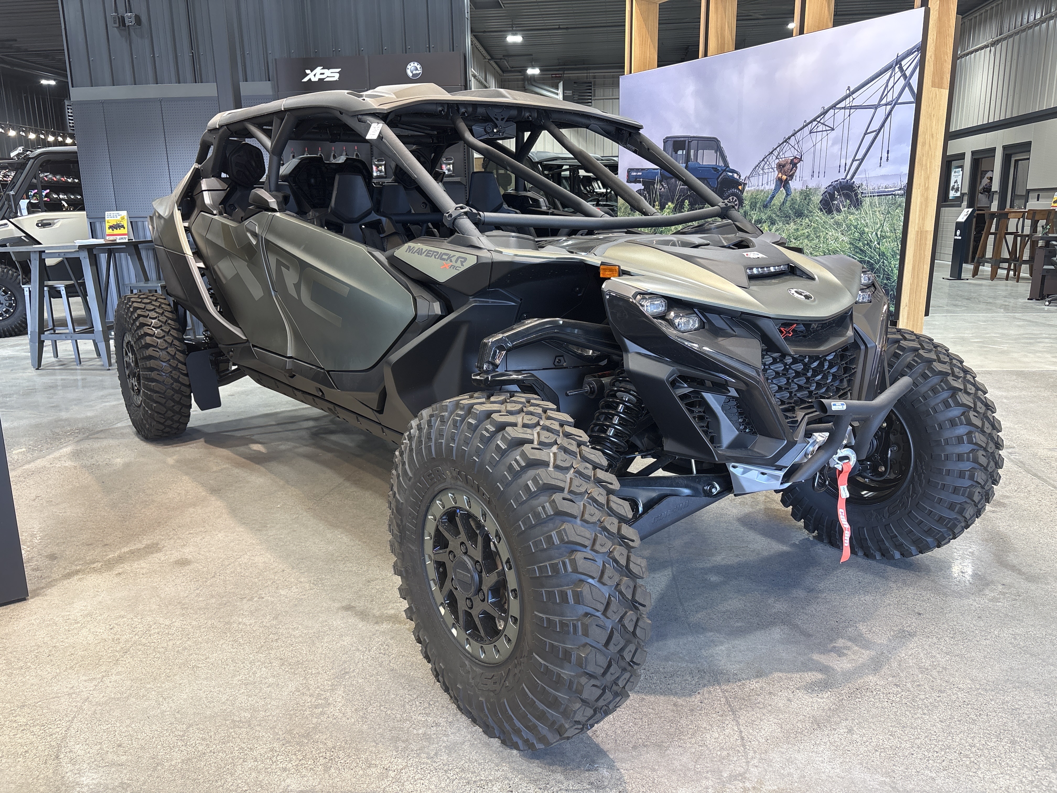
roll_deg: +1.3
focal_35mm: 26
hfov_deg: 67.3
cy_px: 396
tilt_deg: -12.3
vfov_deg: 53.1
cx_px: 528
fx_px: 794
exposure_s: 1/120
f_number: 1.6
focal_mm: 5.96
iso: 80
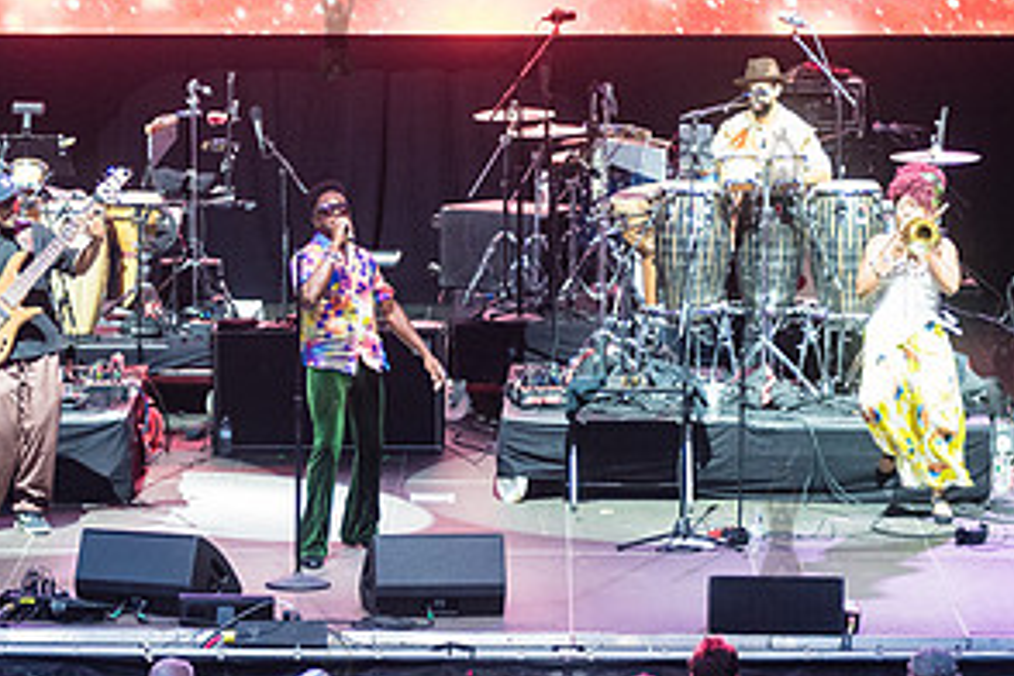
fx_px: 6168
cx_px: 335
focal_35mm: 219
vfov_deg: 6.3
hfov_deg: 9.4
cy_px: 354
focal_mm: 105
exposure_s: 1/400
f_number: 3.2
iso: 3200
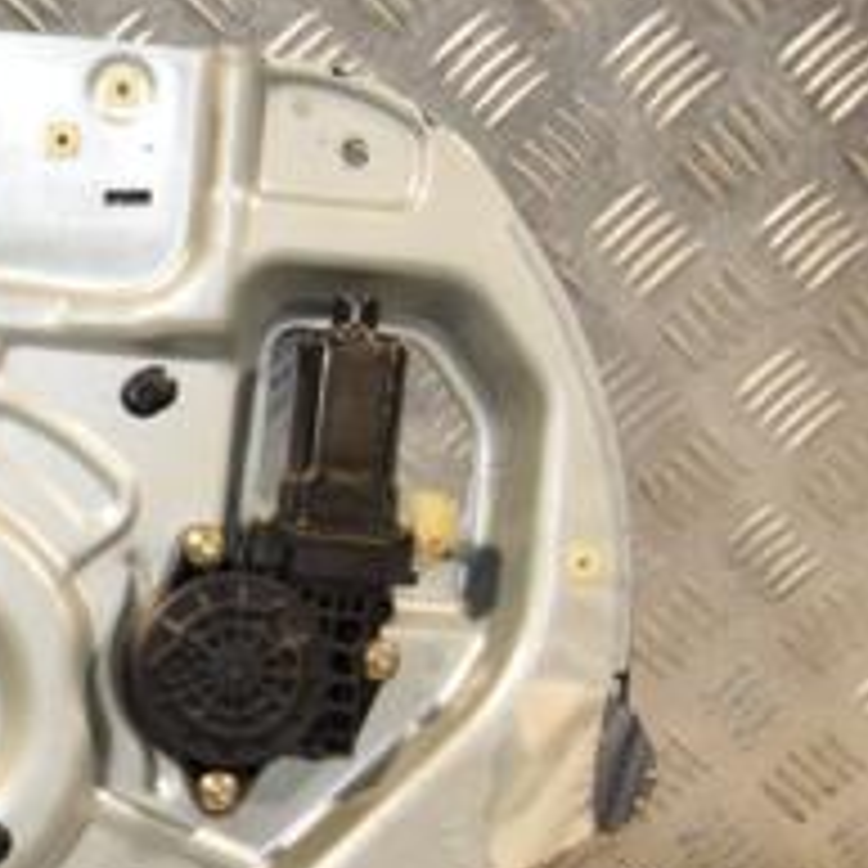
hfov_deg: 16.8
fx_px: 2818
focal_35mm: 99
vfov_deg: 17.5
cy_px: 499
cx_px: -153
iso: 800
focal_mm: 25
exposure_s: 1/200
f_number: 6.3
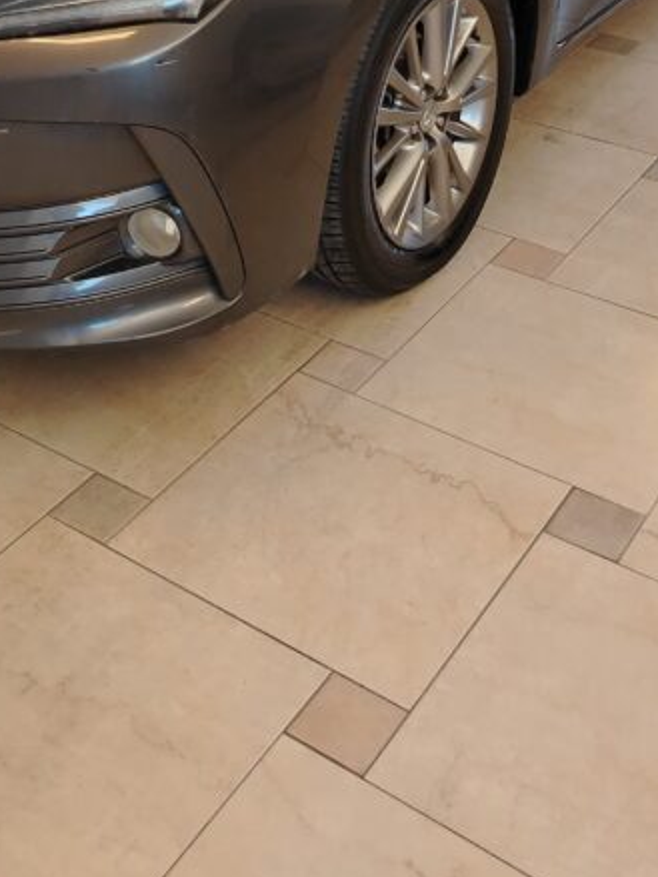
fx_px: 1420
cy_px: -104
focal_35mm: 56
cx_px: 230
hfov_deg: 26.0
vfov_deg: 30.5
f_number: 1.75
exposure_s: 1/50
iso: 428
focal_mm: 5.25
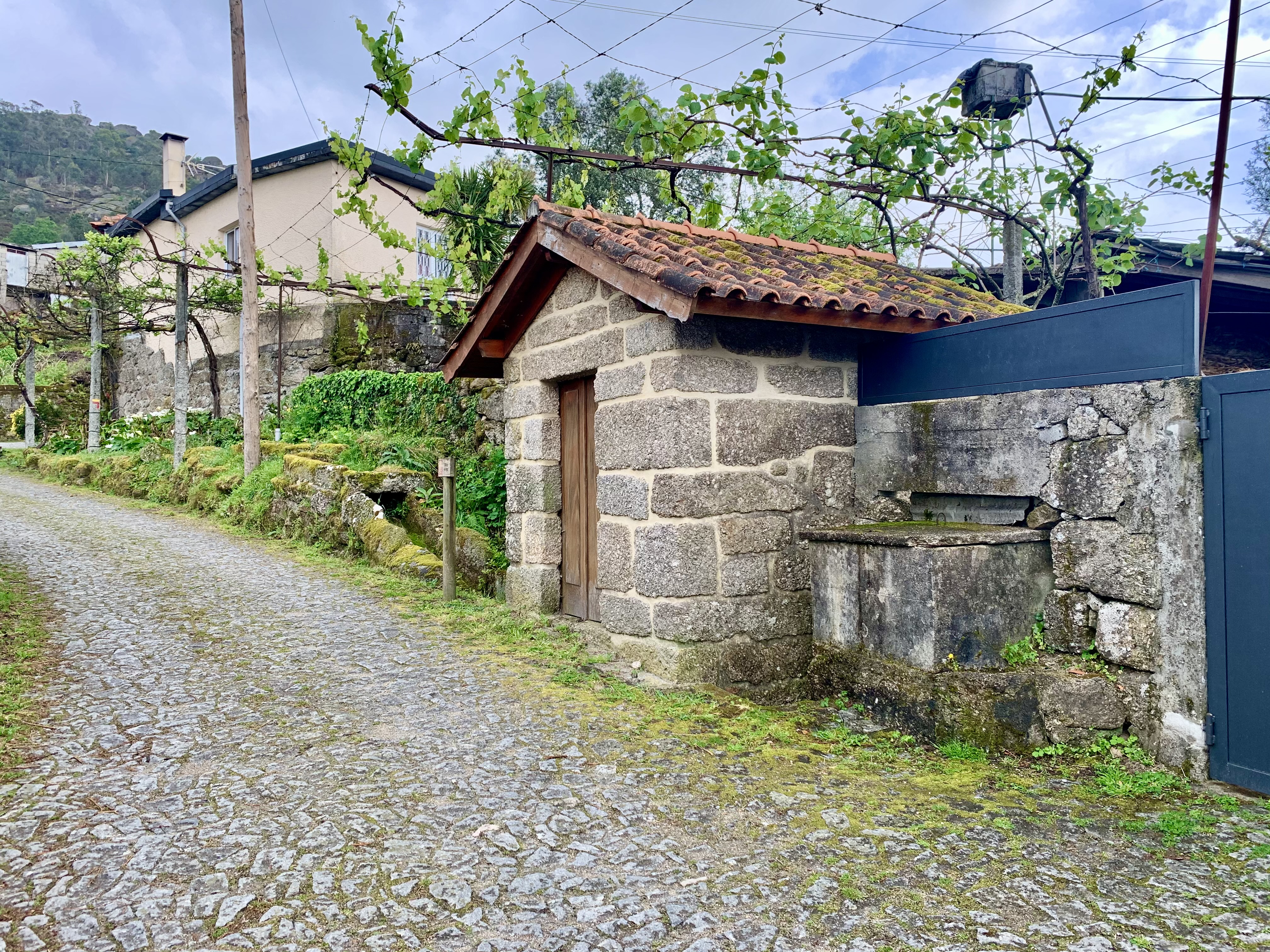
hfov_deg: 67.3
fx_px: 954
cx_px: 635
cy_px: 476
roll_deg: +0.2
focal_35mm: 26
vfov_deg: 53.1
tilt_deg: +1.5
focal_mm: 4.25
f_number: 1.8
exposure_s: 1/435
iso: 25
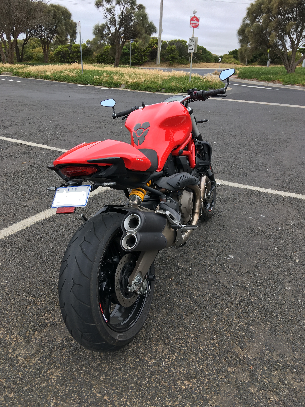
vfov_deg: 61.7
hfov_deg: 48.2
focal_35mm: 29
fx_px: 341
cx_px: 152
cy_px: 204
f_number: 2.2
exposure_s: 1/306
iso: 25
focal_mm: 4.15
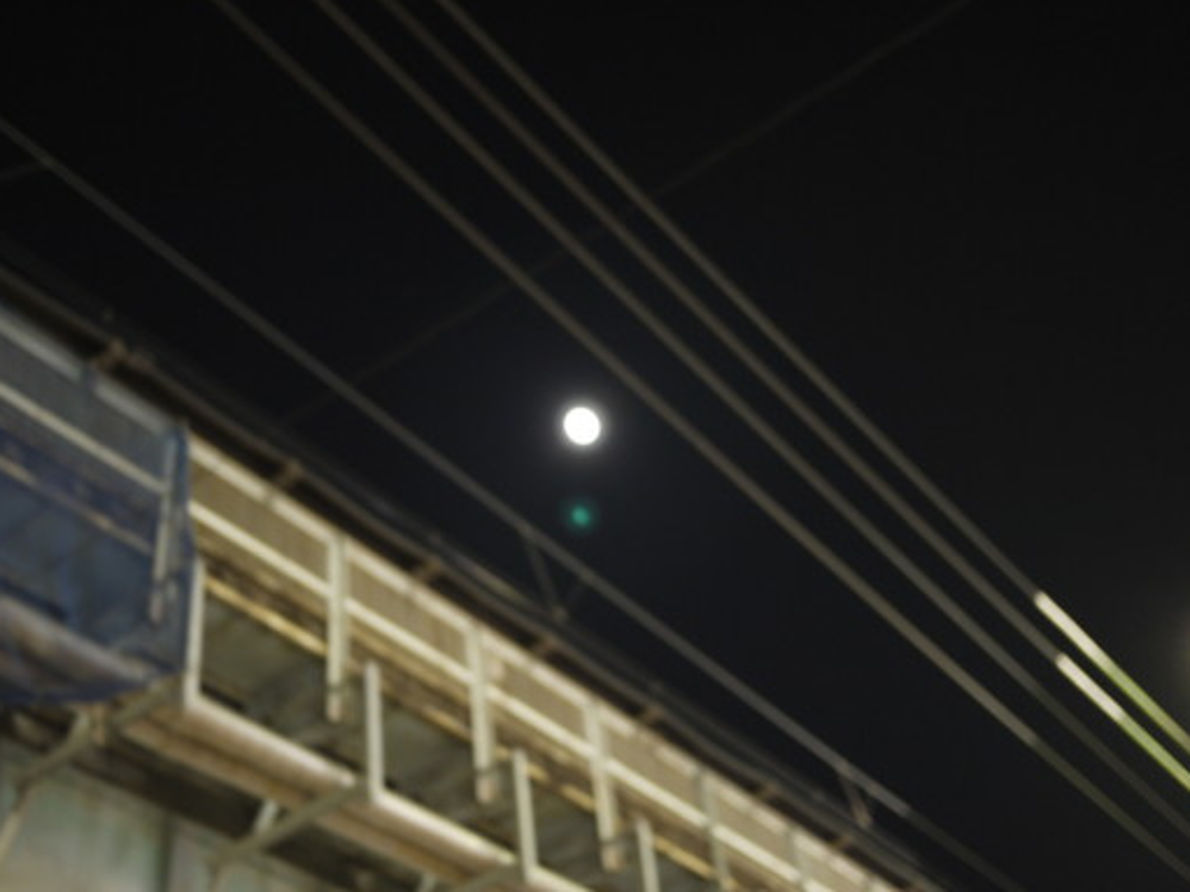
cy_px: 484
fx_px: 1615
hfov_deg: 40.4
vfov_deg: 30.9
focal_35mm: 47
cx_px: 580
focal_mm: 20
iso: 400
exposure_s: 1/15
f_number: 1.7
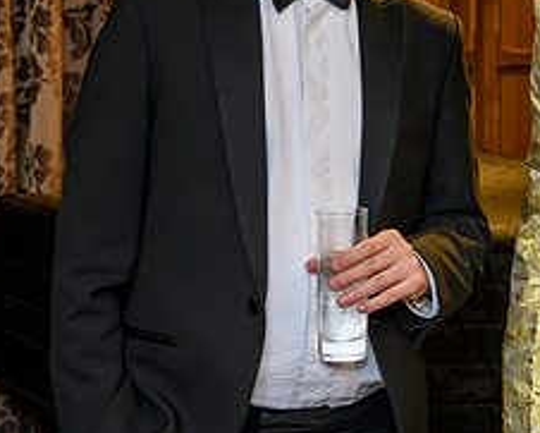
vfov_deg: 16.5
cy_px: 60
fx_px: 1471
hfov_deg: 20.5
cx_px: 449
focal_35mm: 92
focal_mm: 32.5
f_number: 4
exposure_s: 1/125
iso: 5000
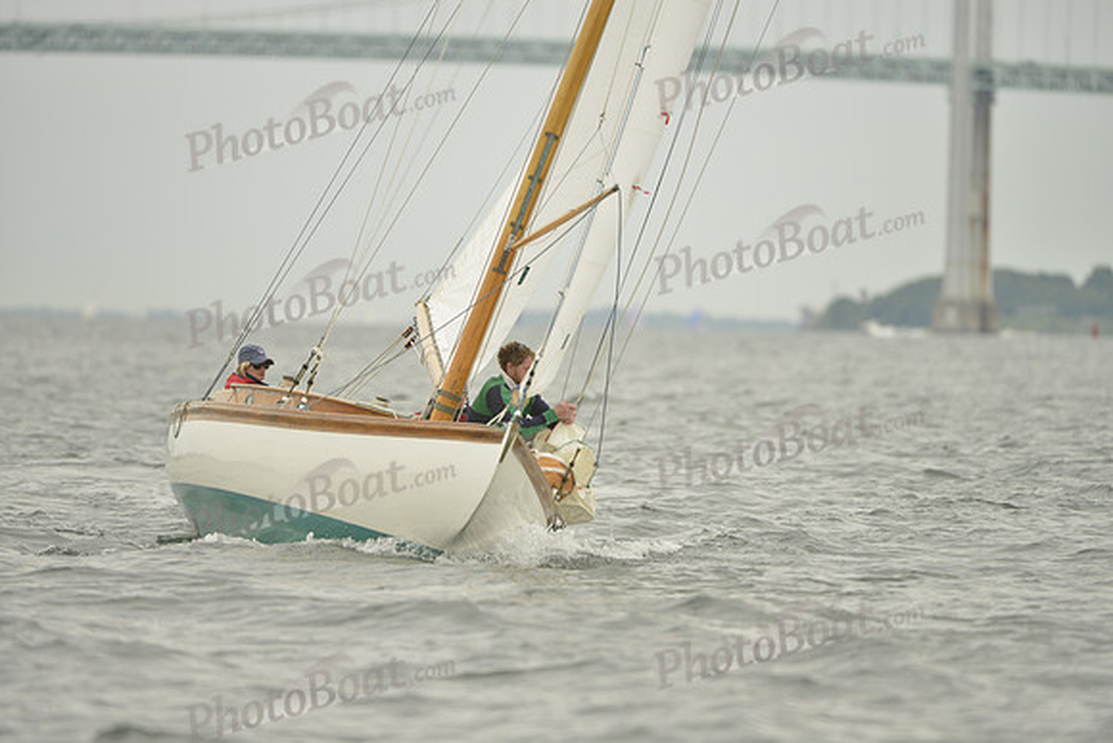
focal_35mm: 400
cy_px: 372
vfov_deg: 3.4
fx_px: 12369
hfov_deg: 5.2
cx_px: 556
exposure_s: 1/1250
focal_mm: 400
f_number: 4.5
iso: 400
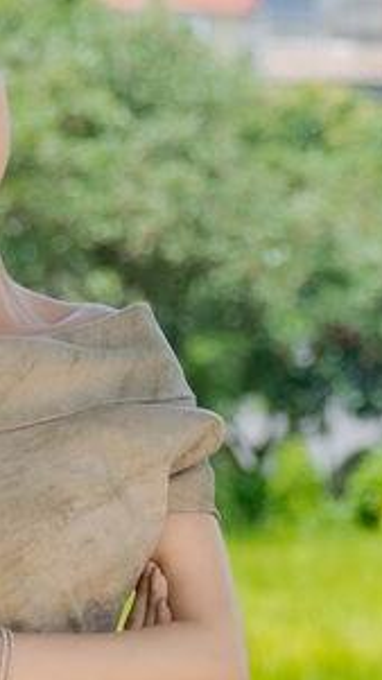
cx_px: 160
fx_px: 5193
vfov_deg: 7.5
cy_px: 657
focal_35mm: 288
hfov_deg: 4.2
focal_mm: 46
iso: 100
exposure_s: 1/400
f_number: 2.8
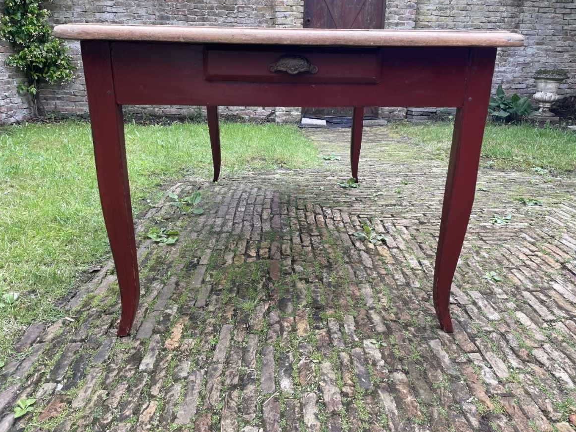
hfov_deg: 65.3
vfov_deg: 51.4
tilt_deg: -17.0
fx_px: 449
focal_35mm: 27
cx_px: 296
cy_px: 211
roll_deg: -0.6
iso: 32
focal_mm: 4.2
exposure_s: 1/244
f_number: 1.6
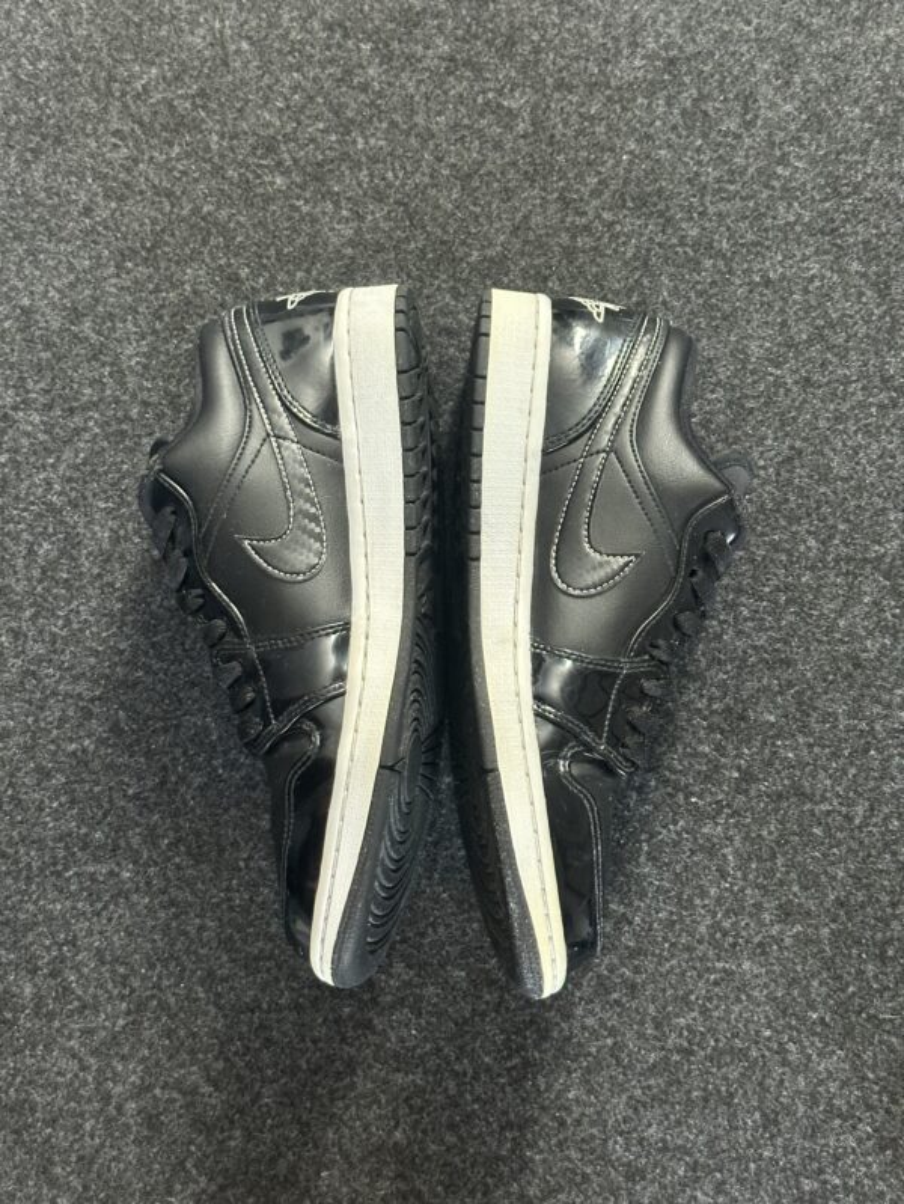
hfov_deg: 30.3
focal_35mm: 48
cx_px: 452
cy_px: 602
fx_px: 1670
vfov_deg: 39.6
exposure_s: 1/33
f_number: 1.78
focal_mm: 6.86
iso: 400
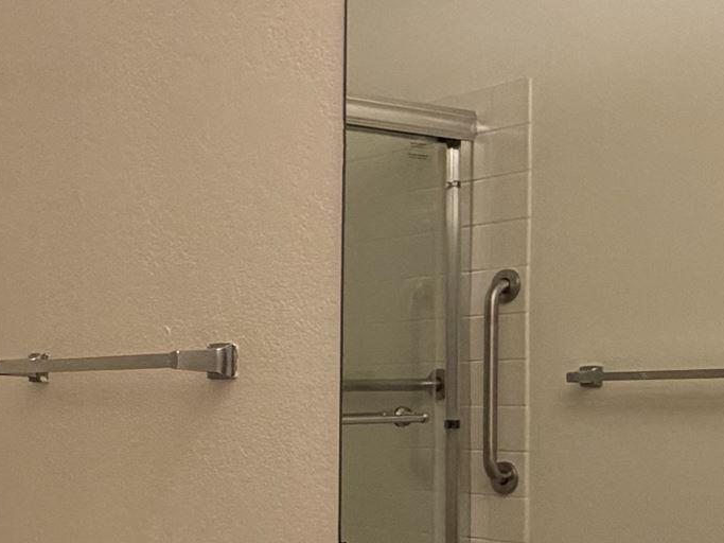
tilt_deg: -4.1
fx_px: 1317
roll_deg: +1.9
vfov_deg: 22.8
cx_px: 87
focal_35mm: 63
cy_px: 475
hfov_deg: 29.6
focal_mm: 2.22
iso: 200
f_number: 2.2
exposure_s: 1/60
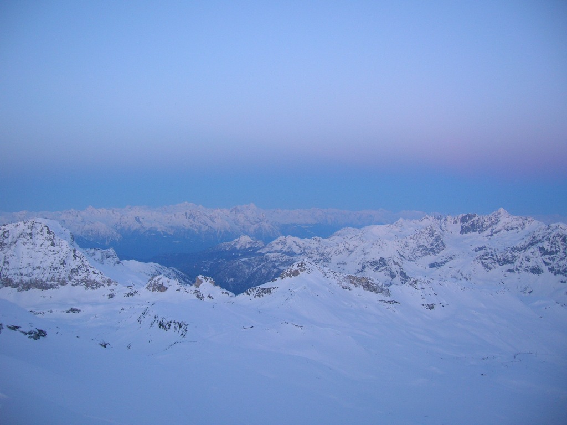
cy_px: 212
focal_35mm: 34
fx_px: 557
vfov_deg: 41.8
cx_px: 284
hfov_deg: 54.0
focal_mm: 5.7
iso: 50
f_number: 2.9
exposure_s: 1/27.4
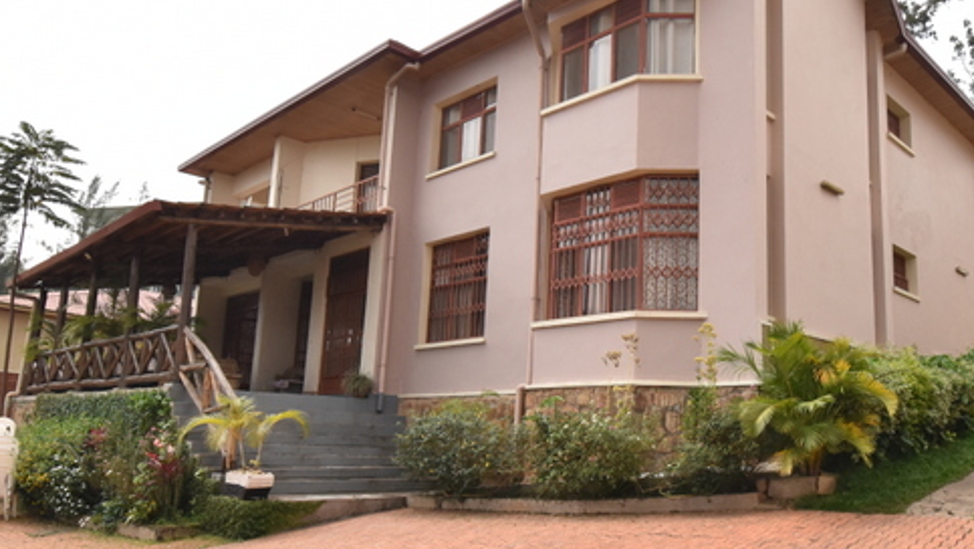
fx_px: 723
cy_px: 315
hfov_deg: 67.0
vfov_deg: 41.4
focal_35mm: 28
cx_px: 599
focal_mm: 10
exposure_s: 1/640
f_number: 8
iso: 800
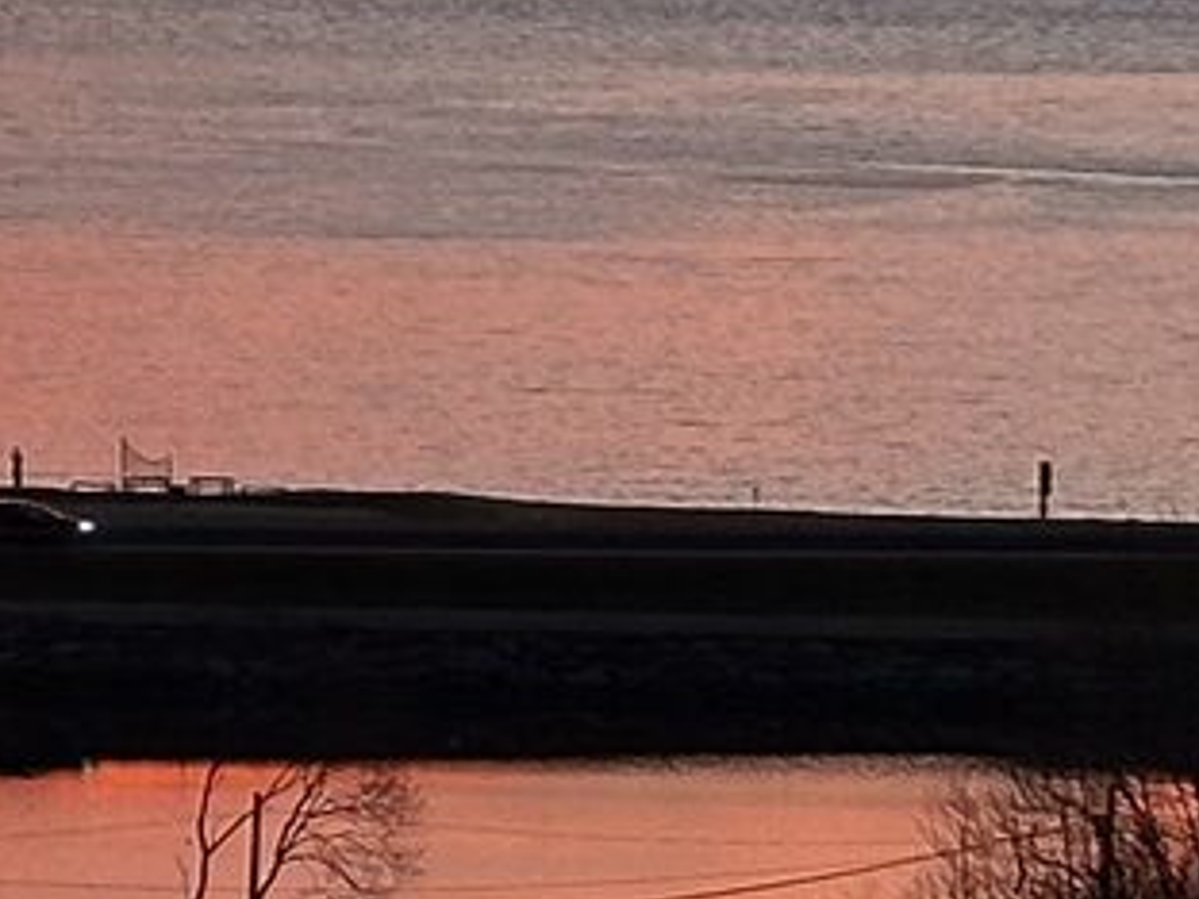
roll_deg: +0.1
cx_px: -1948
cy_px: -361
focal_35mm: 308
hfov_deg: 6.1
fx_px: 10668
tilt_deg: +0.8
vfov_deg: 4.8
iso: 64
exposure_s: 1/121
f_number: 1.78
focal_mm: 6.86
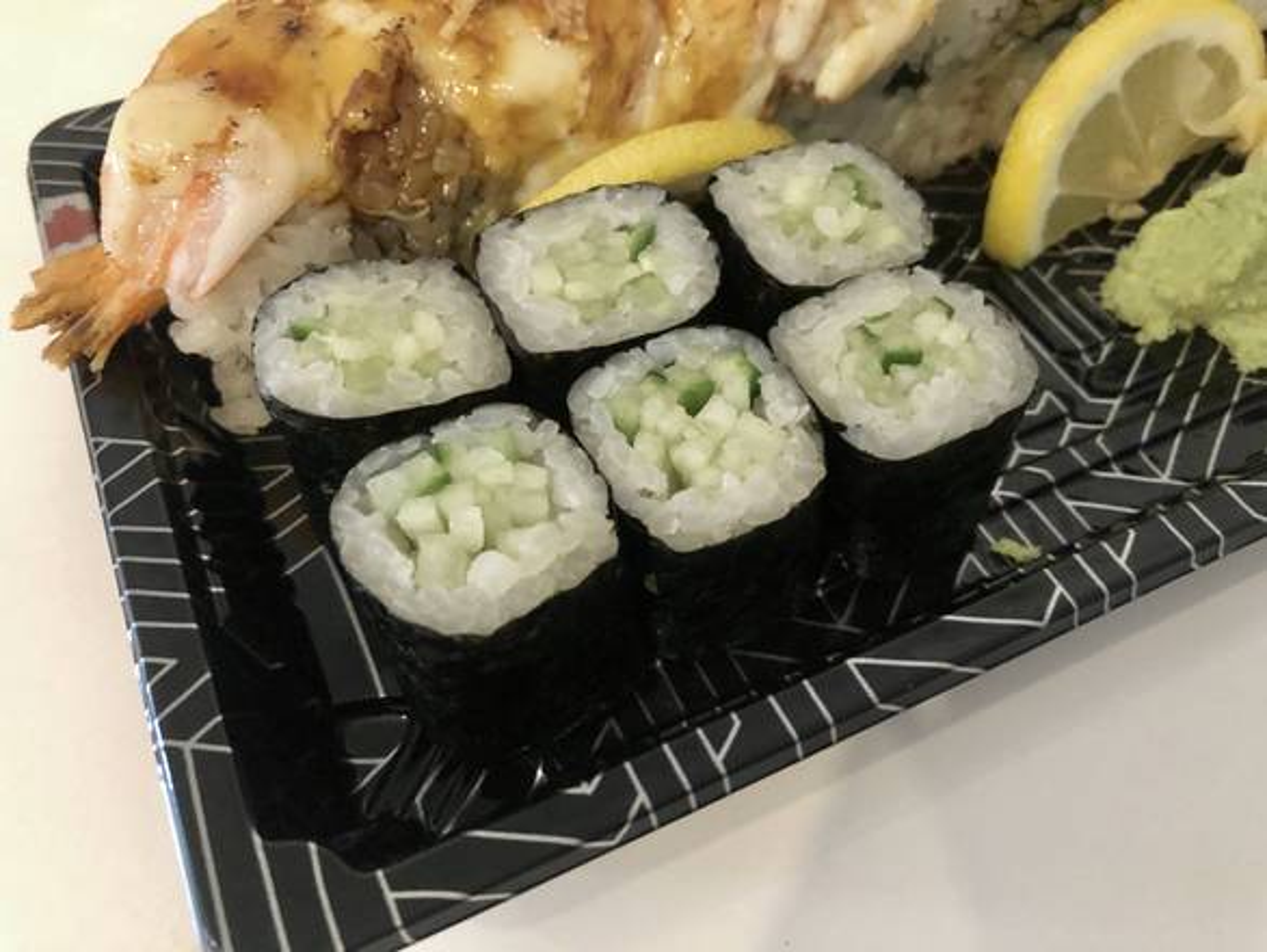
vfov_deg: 49.8
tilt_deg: -54.4
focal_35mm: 28
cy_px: 476
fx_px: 1025
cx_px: 634
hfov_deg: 63.4
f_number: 1.8
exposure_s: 1/4
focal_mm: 4
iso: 80
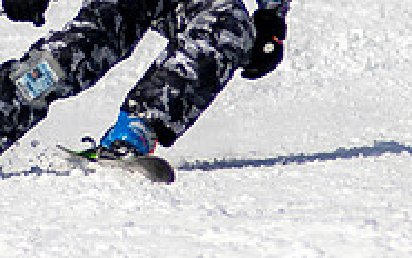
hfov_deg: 0.9
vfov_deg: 0.6
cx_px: -30
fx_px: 26501
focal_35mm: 2358
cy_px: -61
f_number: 2.8
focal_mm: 300
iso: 100
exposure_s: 1/6400
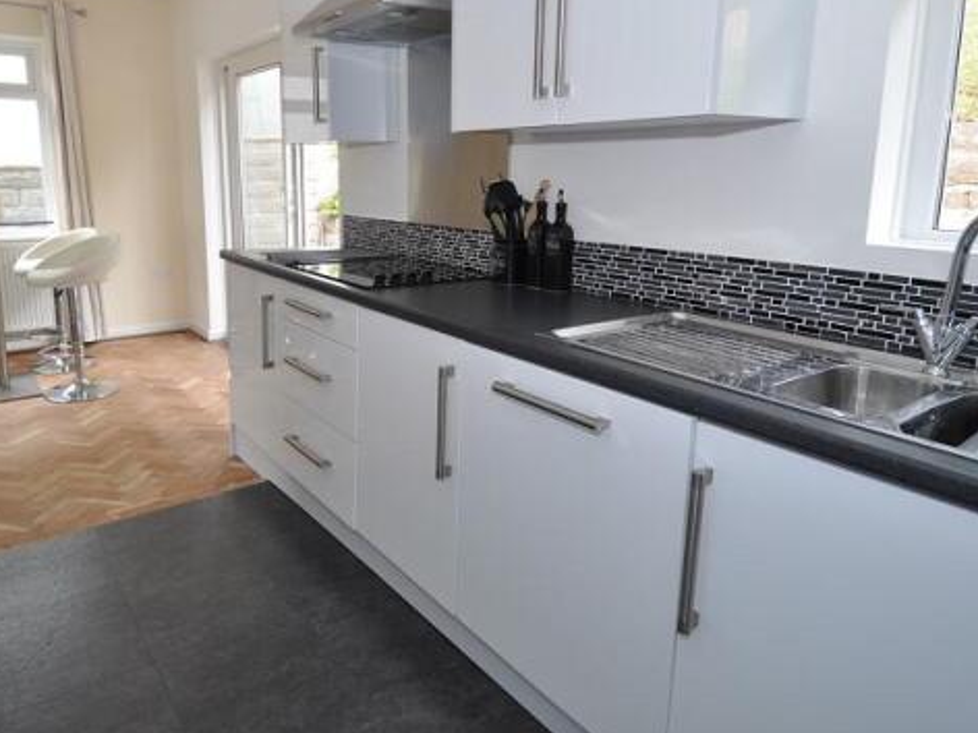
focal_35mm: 24
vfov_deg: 56.4
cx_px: 402
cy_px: 295
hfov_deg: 71.0
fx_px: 678
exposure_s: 1/100
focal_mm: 12
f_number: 5
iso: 400
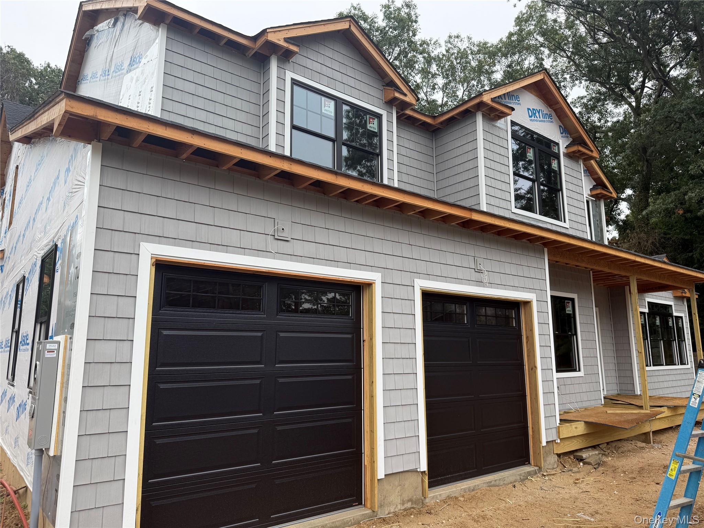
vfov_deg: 56.8
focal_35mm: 24
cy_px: 264
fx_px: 488
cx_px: 352
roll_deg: +0.6
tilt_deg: +10.1
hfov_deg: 71.6
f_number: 1.78
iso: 80
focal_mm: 6.76
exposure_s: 1/979
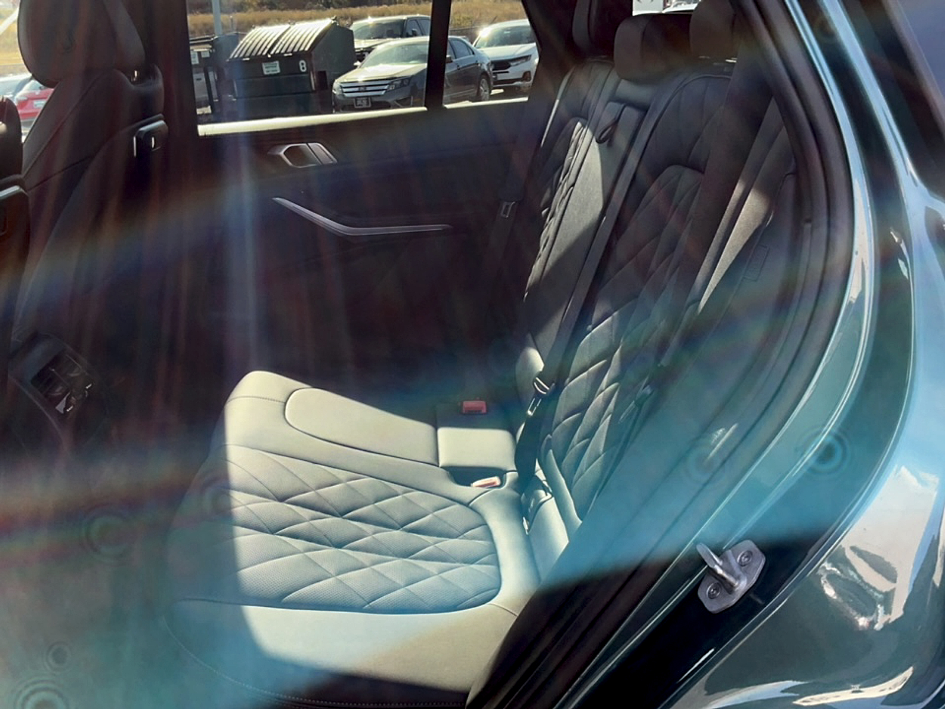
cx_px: 472
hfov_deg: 60.0
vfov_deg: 46.8
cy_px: 354
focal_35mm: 30
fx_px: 819
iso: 20
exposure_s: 1/120
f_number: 1.8
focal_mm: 3
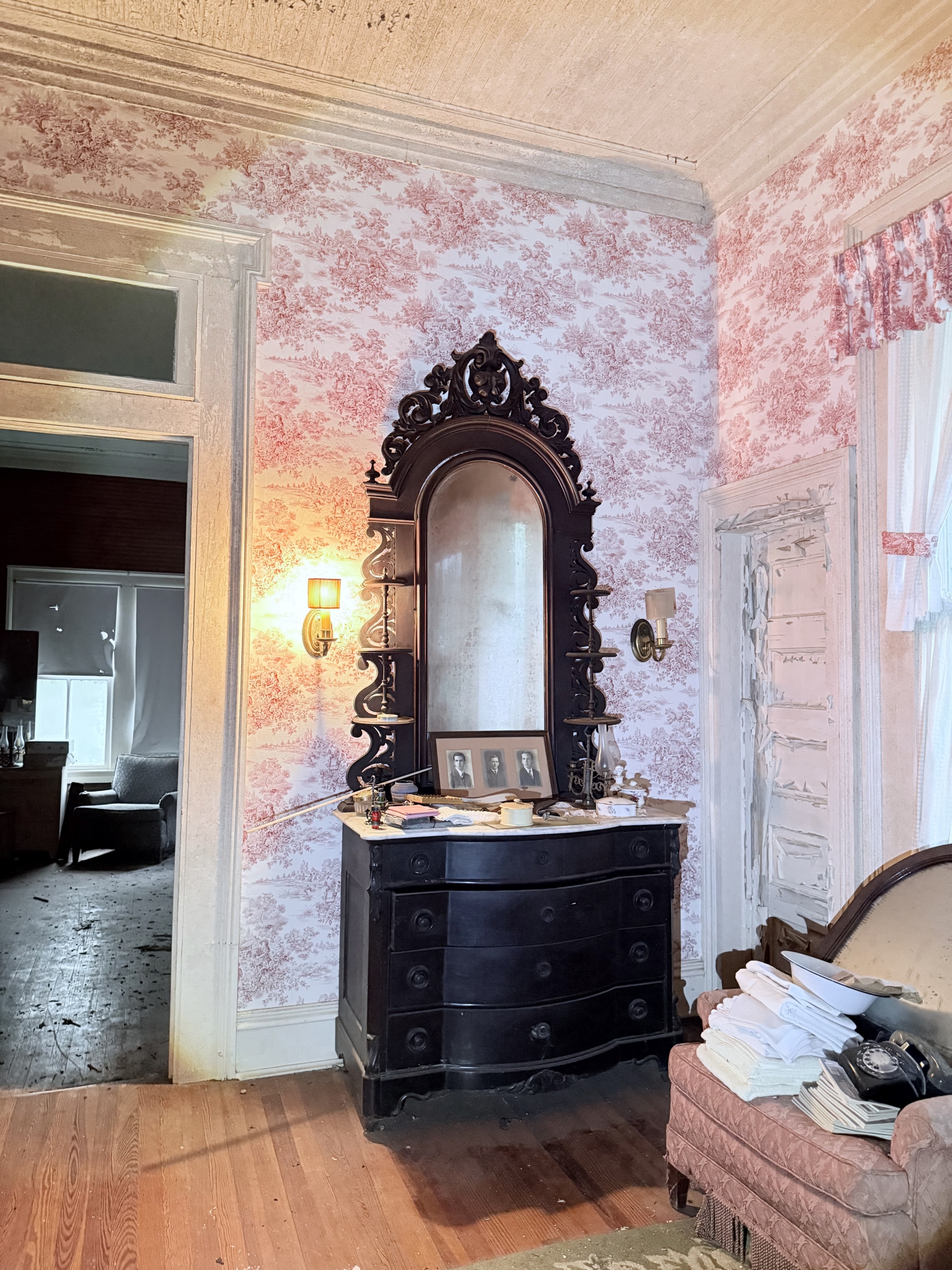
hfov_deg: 56.8
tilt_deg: +3.4
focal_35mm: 24
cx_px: 476
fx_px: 880
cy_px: 635
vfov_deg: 71.6
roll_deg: -0.9
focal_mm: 6.76
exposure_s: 1/60
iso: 640
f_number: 1.78
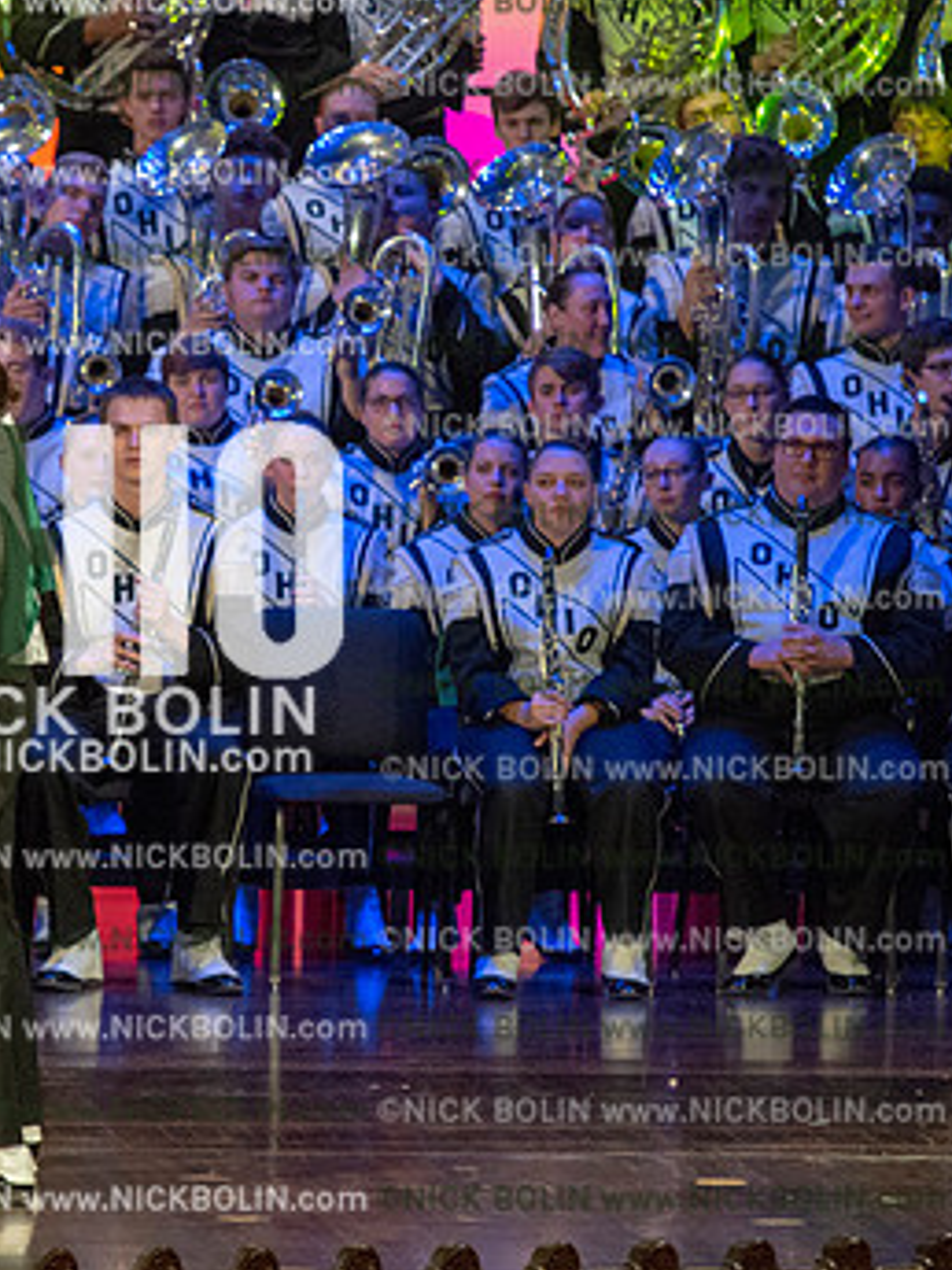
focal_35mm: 389
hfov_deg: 3.8
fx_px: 14264
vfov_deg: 5.1
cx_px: 81
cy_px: 598
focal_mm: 240
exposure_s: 1/250
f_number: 5.6
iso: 8000
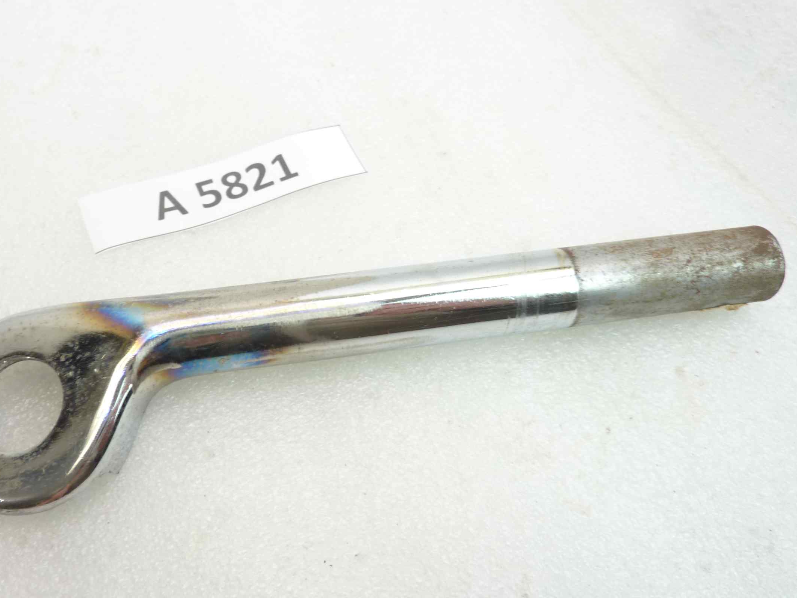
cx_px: 336
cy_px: 290
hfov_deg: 59.7
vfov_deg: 46.8
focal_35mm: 30
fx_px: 691
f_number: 3.3
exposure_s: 1/20
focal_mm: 4.1
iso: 80
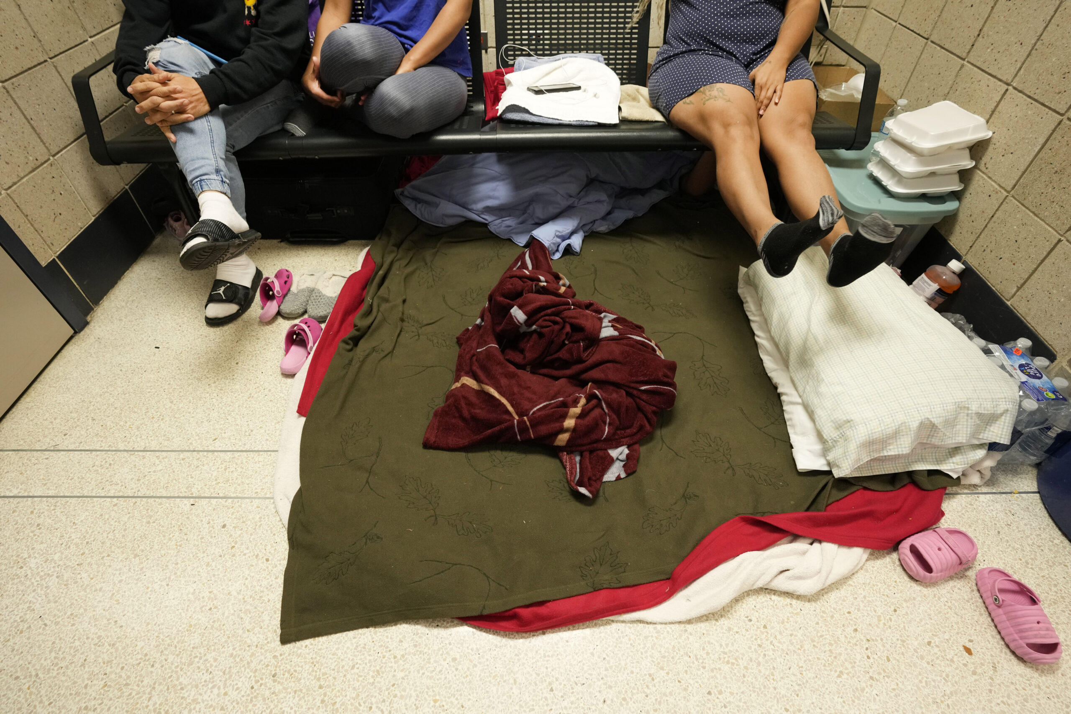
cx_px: 536
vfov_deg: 67.4
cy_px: 357
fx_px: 535
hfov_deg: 90.0
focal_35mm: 18
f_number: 4.5
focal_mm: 18
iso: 2500
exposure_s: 1/40
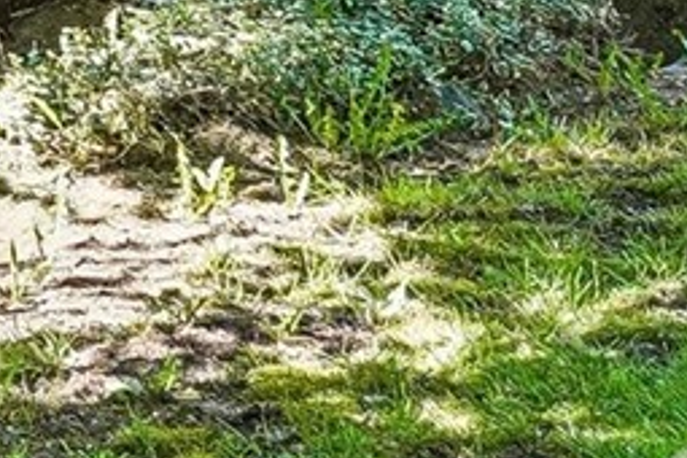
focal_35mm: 280
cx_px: -979
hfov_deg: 6.9
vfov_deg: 4.7
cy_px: -912
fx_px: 5343
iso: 400
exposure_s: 1/60
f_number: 8
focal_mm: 28
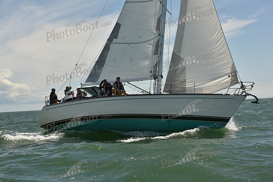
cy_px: 91
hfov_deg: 28.8
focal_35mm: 70
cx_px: 136
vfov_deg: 19.5
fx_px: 531
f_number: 13
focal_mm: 70
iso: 320
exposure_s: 1/800
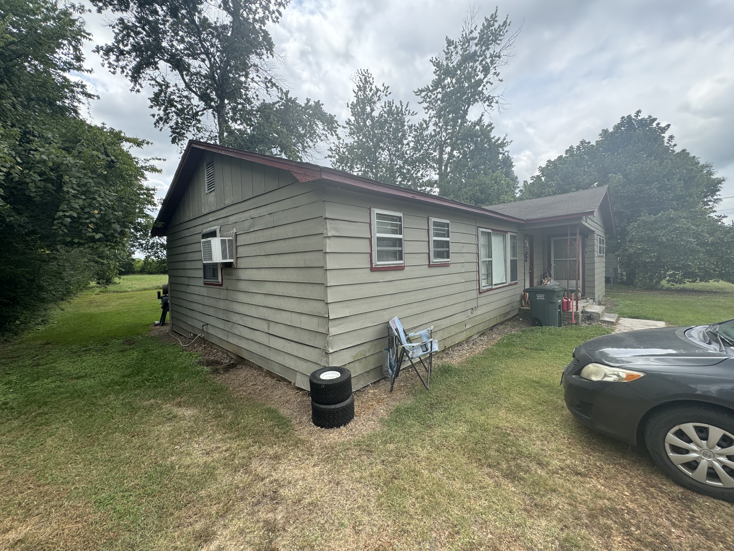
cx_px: 367
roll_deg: +1.5
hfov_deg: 102.1
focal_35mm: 14
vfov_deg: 85.7
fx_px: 297
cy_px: 276
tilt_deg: -2.7
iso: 40
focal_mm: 2.22
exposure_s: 1/416
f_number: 2.2
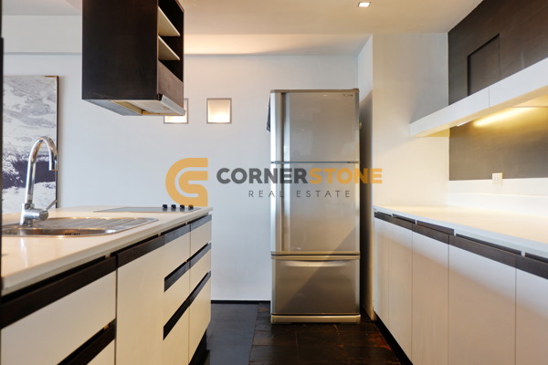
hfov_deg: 58.7
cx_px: 274
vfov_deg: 41.1
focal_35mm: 32
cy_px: 182
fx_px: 487
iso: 200
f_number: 4
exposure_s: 1/45
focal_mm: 21.1
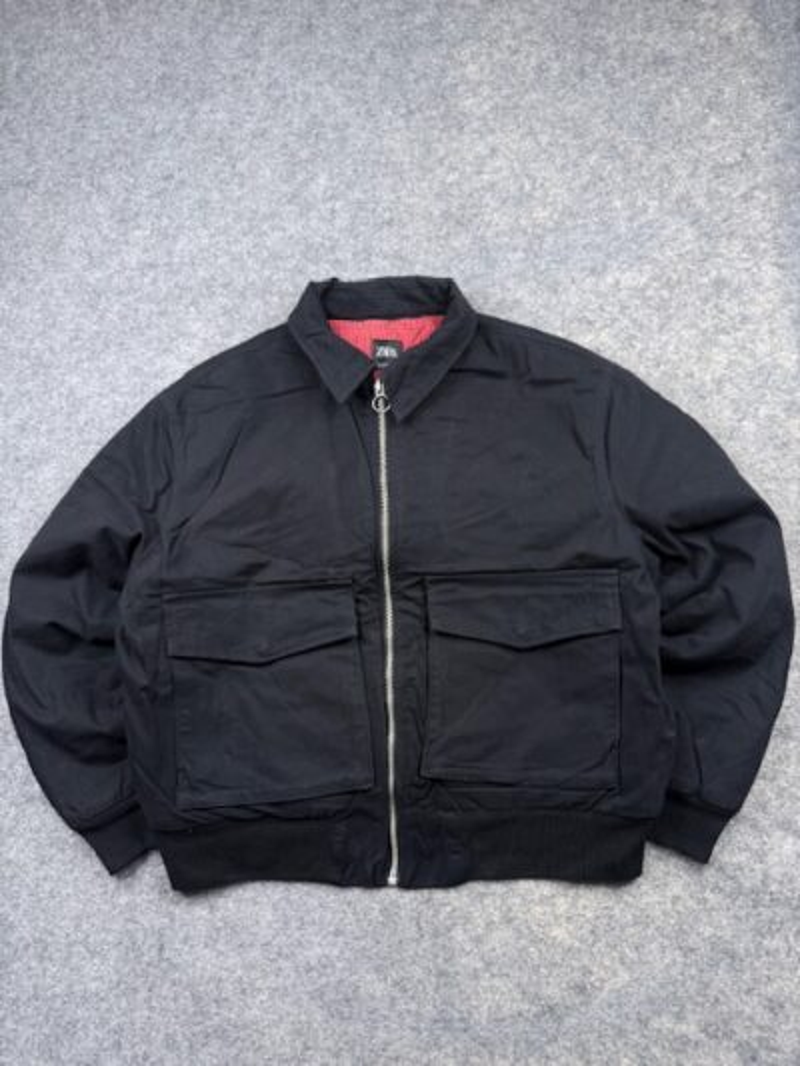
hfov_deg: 56.8
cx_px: 400
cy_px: 533
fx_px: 739
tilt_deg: -51.6
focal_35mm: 24
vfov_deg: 71.6
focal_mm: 6.76
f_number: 1.78
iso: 200
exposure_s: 1/100
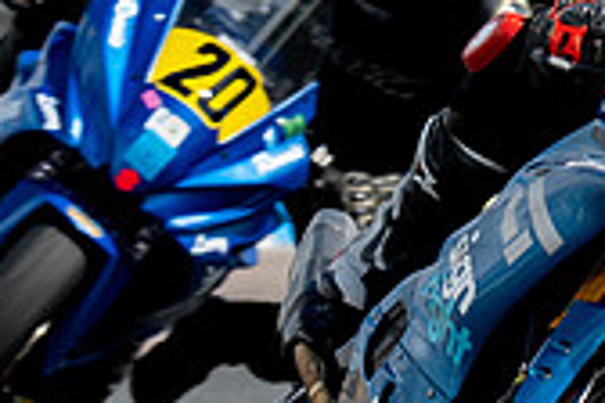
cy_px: 167
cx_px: 689
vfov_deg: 0.8
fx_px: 30517
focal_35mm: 1816
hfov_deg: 1.1
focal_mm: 400
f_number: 8
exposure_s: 1/400
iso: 125
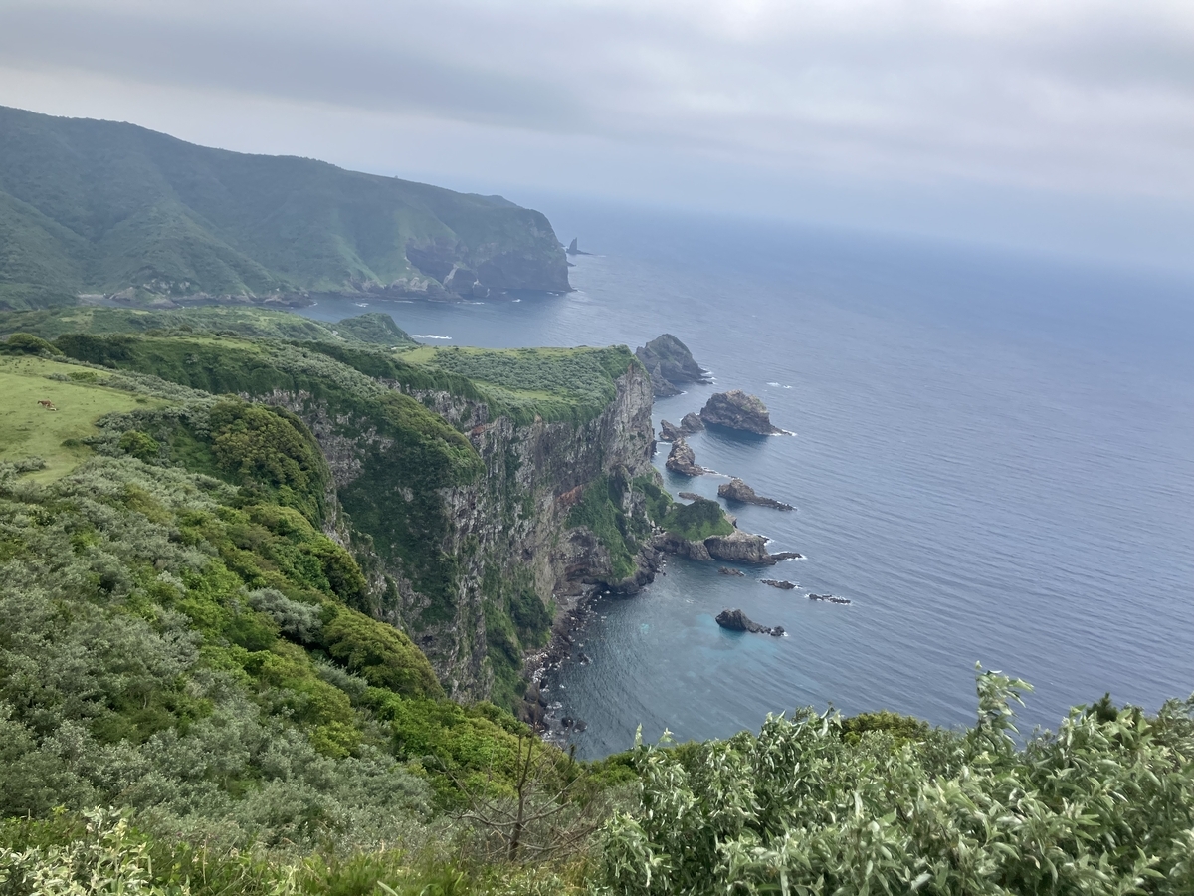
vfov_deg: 49.7
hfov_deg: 63.4
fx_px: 966
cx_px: 597
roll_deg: -6.7
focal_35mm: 28
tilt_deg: -14.9
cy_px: 448
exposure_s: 1/1567
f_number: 1.8
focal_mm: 3.99
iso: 32
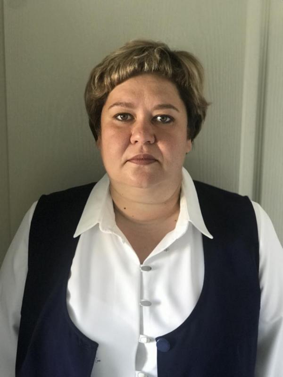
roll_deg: -0.7
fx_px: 621
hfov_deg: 25.7
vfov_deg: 33.8
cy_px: 188
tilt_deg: -11.4
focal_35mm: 57
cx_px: 142
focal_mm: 6.6
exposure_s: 1/50
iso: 160
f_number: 2.8
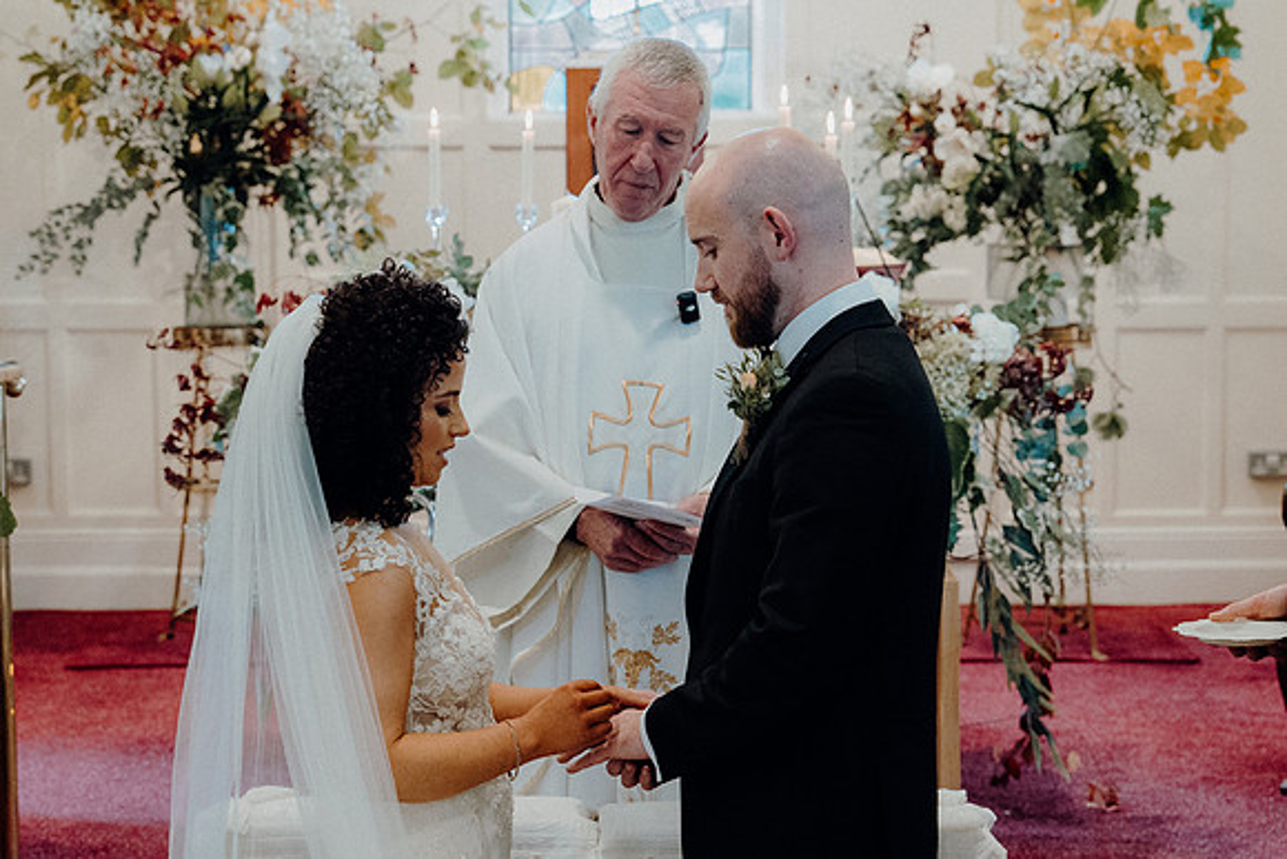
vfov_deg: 18.2
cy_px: 430
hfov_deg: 27.0
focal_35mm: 75
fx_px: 2682
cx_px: 644
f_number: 3.5
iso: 2500
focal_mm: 50
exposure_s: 1/160
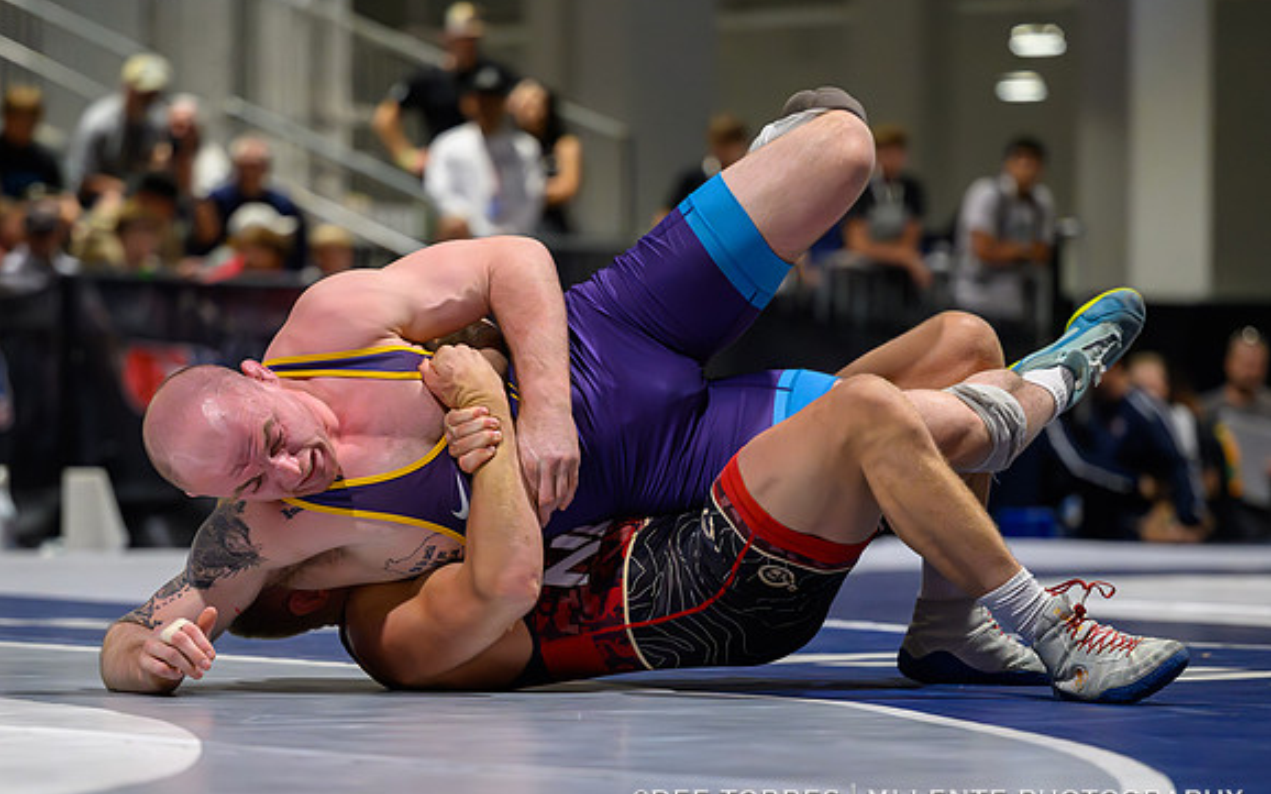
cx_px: 529
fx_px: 5680
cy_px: 574
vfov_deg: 8.0
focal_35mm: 164
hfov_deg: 12.8
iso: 7200
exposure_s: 1/800
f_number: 2.8
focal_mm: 110
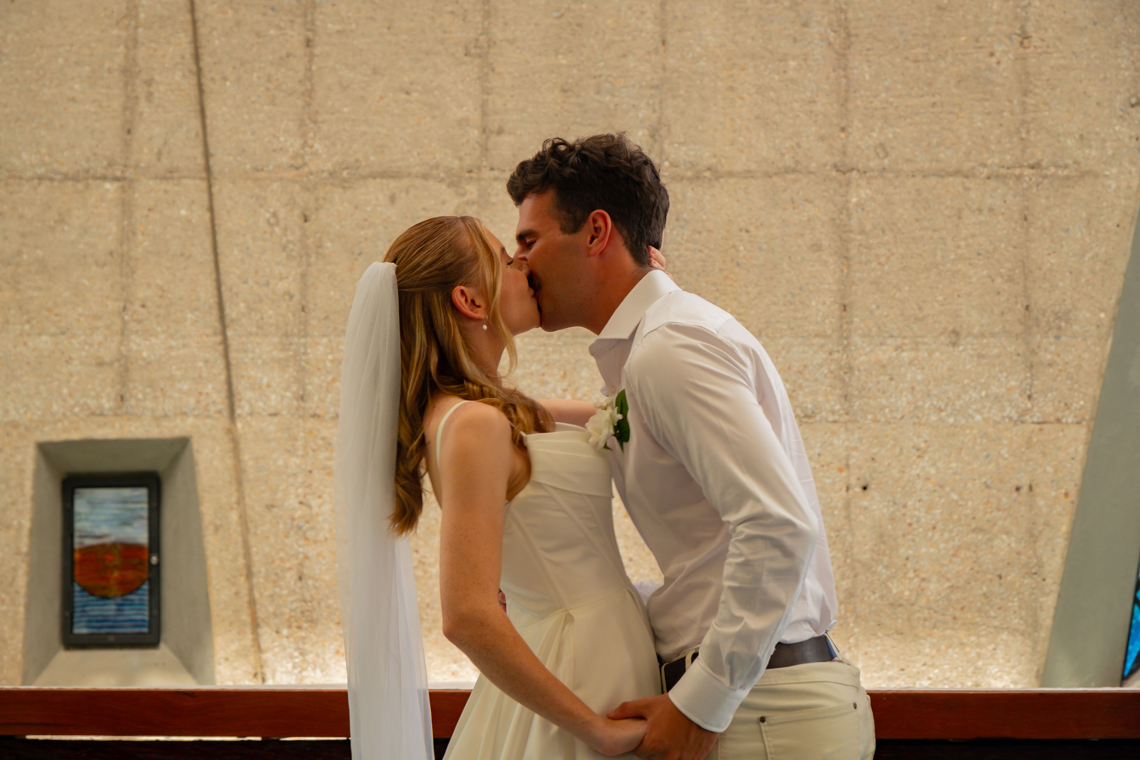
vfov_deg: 17.9
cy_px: 380
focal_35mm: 76
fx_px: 2408
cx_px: 570
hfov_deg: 26.6
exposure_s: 1/110
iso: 400
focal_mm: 49
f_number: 4
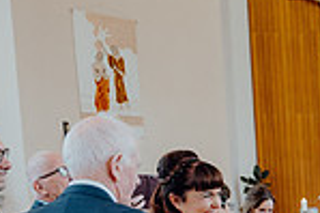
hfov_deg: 16.7
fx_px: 968
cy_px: 367
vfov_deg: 11.7
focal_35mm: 109
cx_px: 505
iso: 640
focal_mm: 28
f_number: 2.8
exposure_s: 1/200
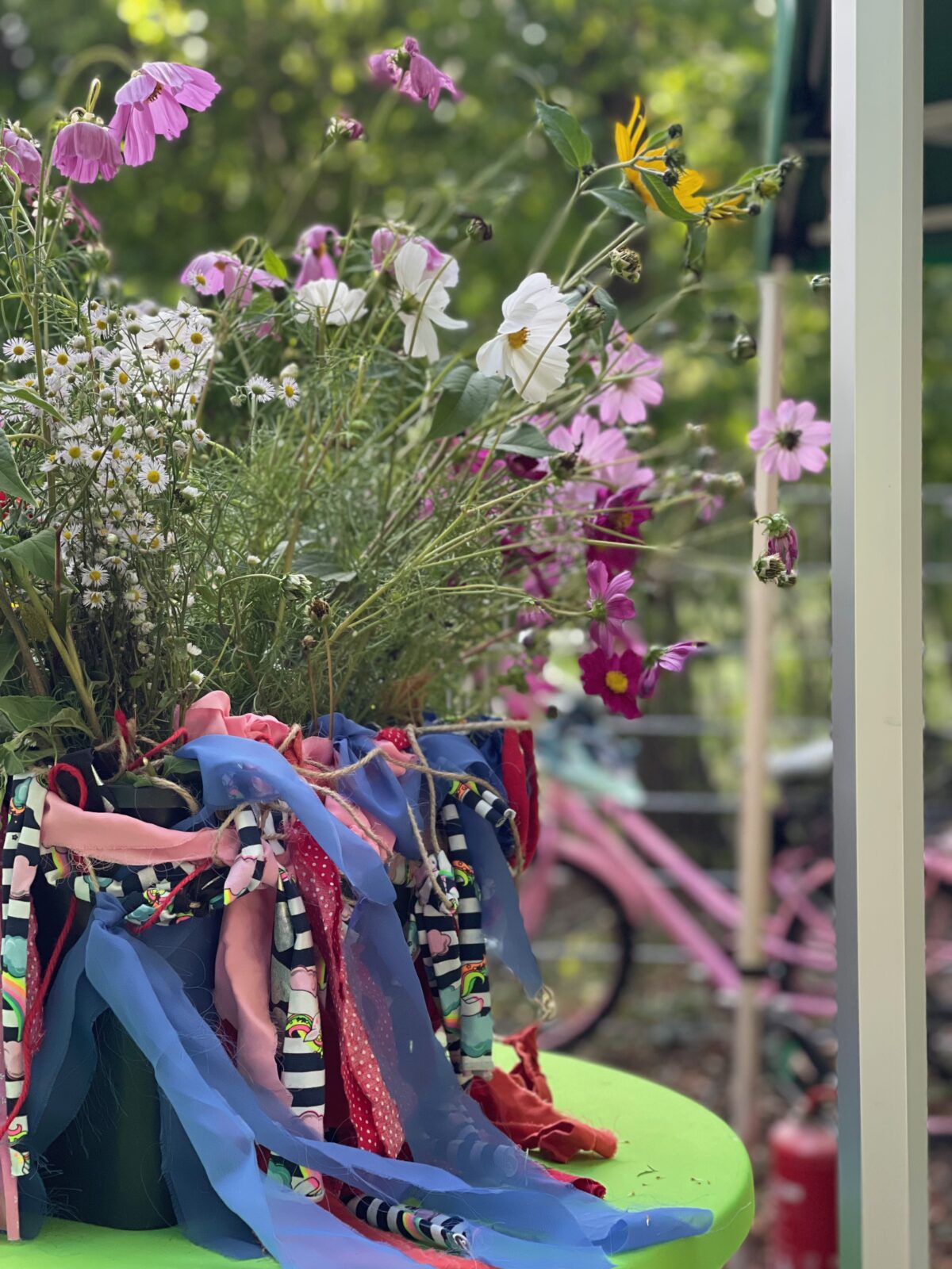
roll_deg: -0.8
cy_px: 634
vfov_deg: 30.3
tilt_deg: -4.8
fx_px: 2347
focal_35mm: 64
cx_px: 476
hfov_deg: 22.9
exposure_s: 1/121
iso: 200
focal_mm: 7.5
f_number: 2.2
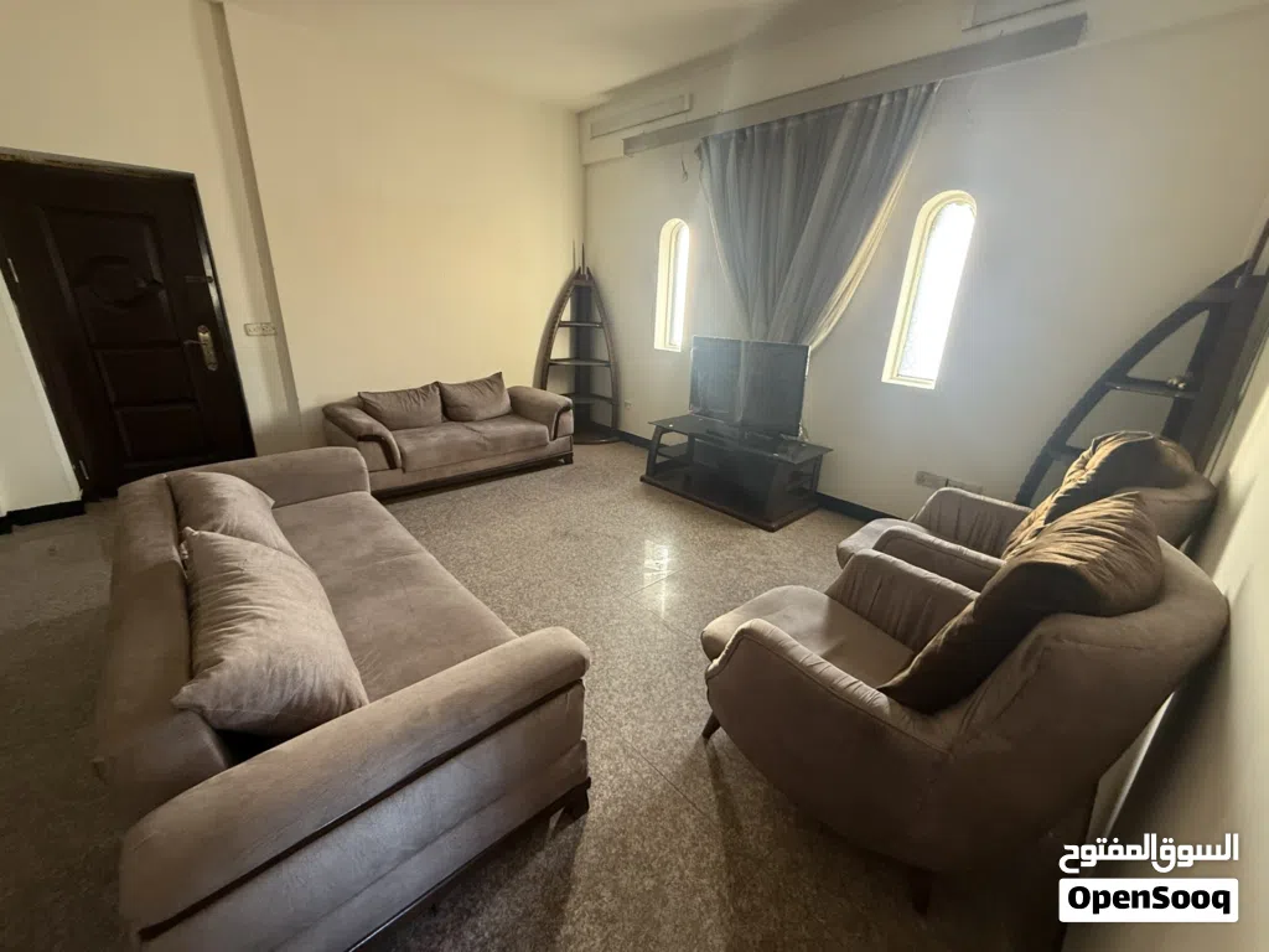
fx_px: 513
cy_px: 476
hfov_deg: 102.1
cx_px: 634
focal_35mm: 14
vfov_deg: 85.7
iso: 320
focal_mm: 2.22
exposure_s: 1/68
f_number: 2.2
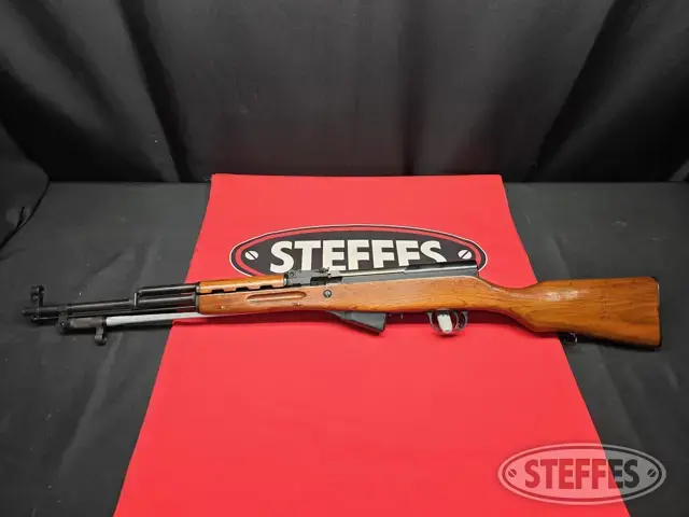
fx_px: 458
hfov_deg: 73.9
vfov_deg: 58.9
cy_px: 258
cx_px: 344
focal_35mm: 23
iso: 100
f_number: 1.7
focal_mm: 6.3
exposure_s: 1/120
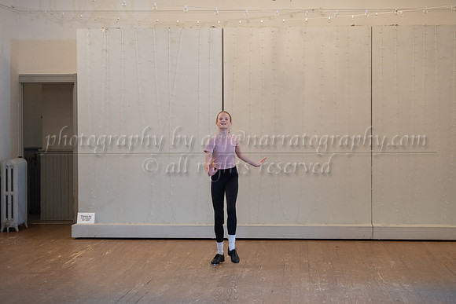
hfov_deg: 21.7
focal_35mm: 94
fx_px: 1192
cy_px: 158
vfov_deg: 14.5
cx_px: 224
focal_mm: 75
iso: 1600
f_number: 2.8
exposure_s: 1/200
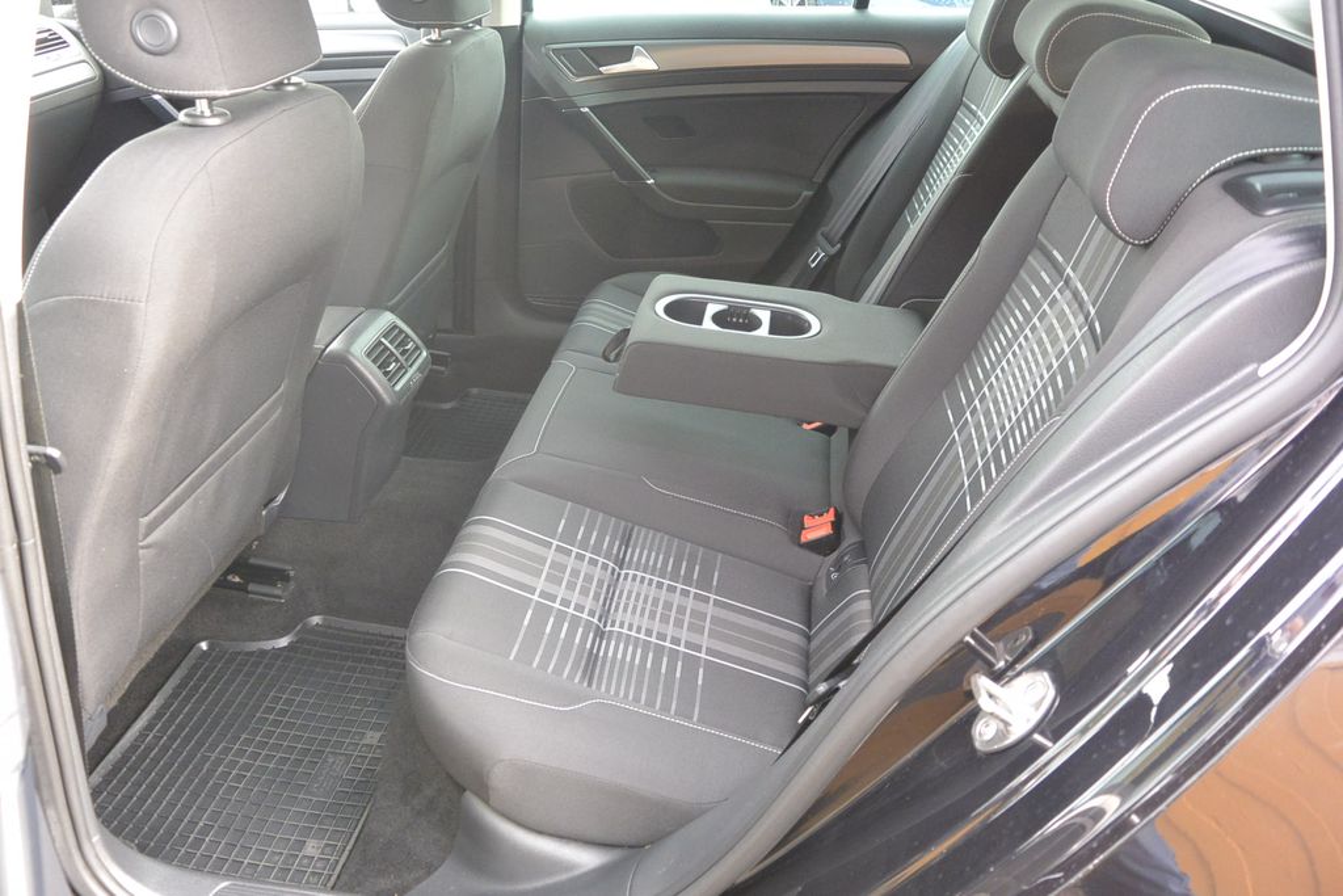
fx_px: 1007
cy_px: 448
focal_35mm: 27
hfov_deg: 67.4
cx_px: 672
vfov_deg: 47.9
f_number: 3.5
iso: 500
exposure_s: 1/60
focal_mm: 10
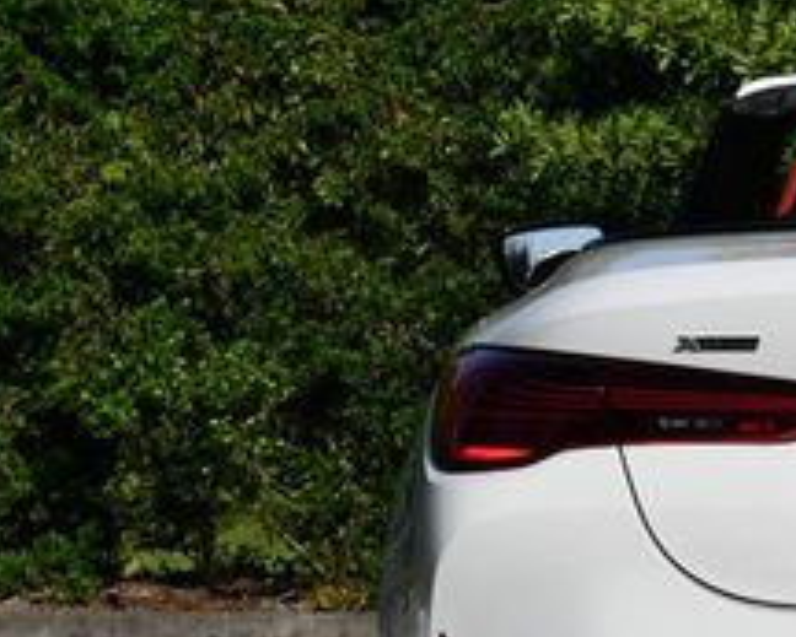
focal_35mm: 200
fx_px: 4714
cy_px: 460
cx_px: 1076
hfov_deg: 9.5
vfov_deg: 7.7
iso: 100
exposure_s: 1/400
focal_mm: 36
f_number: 10
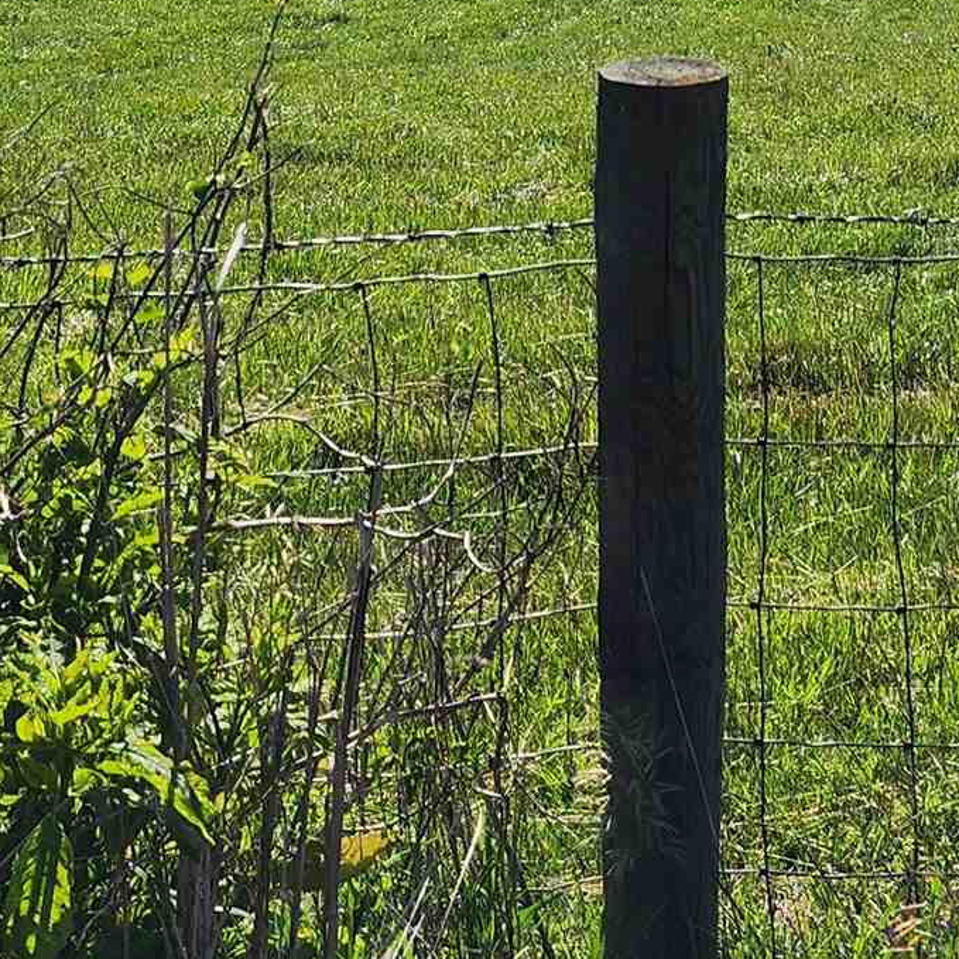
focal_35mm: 92
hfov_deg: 18.7
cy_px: -496
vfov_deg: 17.0
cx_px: 788
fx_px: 2884
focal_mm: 6.4
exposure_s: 1/1332
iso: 12
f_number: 1.8
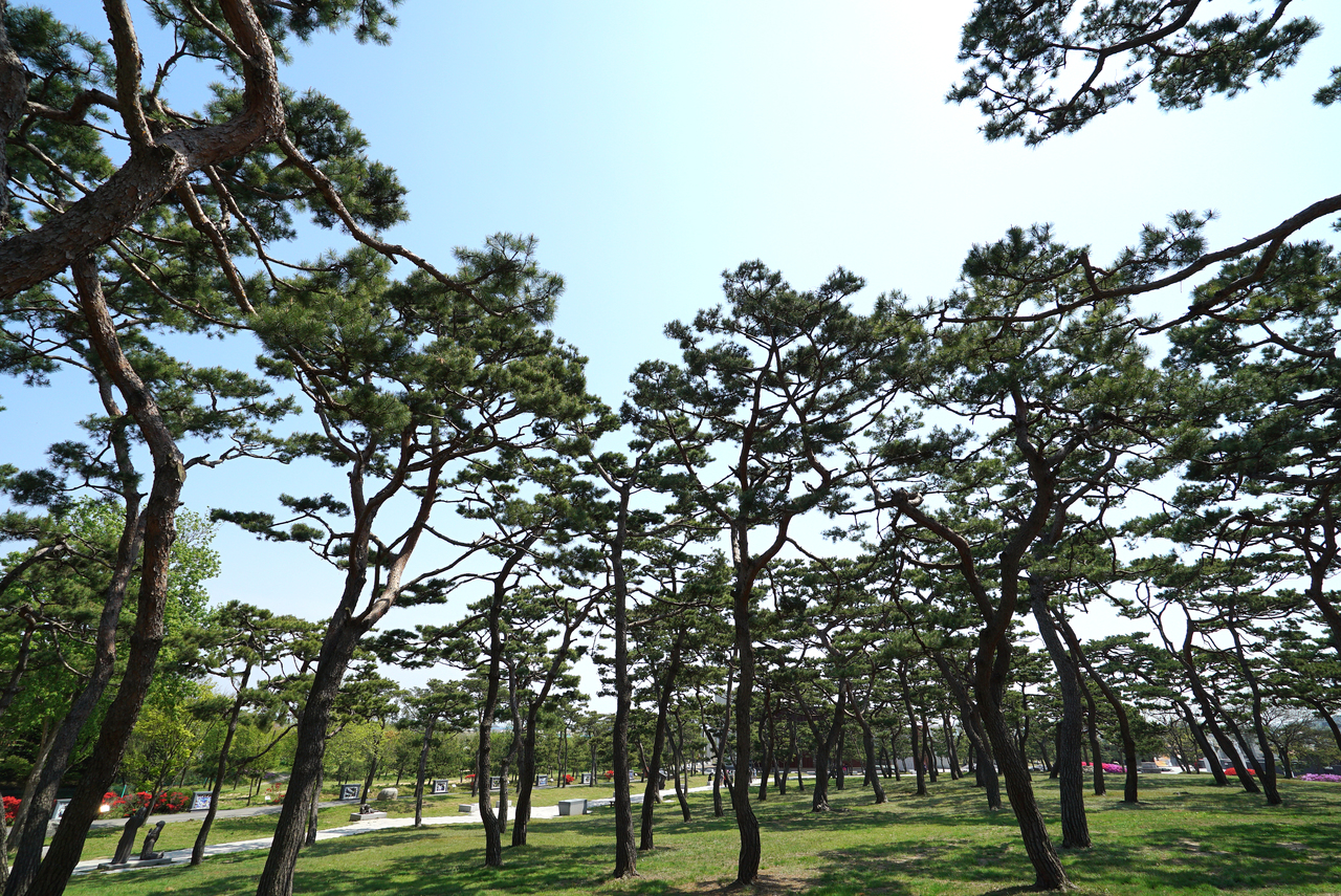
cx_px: 670
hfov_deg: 96.7
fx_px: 596
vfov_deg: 73.8
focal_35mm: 16
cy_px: 448
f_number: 11
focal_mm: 16
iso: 200
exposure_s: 1/320
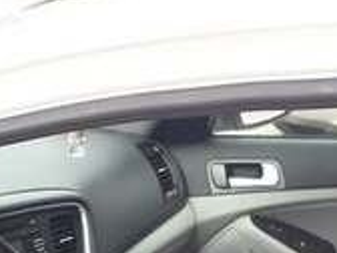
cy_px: 356
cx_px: 32
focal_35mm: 106
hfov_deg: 18.2
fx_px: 1032
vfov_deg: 13.3
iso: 40
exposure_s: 1/302
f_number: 1.9
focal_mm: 3.6
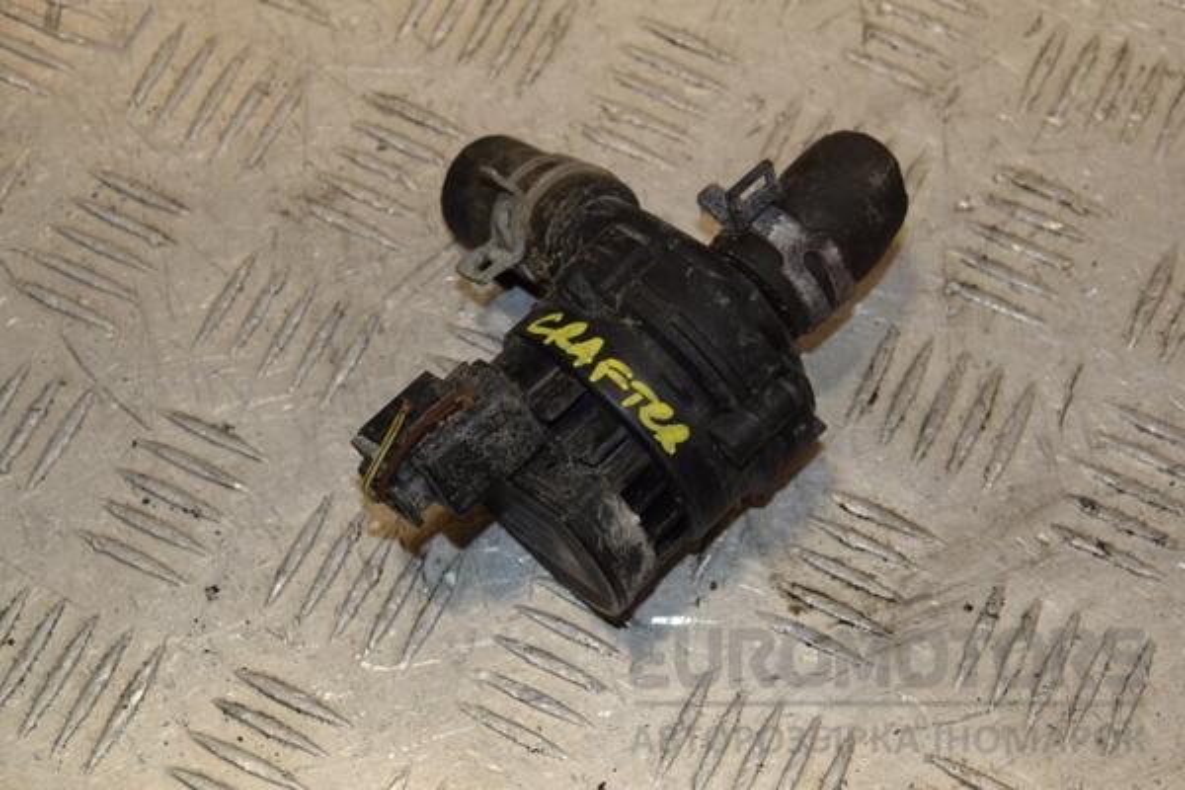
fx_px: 2567
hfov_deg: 26.0
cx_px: 592
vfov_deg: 17.5
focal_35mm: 78
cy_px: 395
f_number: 8
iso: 800
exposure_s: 1/200
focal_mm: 52
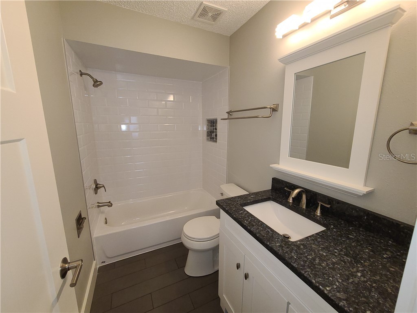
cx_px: 208
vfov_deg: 89.9
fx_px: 157
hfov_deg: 106.2
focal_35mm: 13
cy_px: 156
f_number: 2.2
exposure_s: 1/59
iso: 200
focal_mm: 2.2
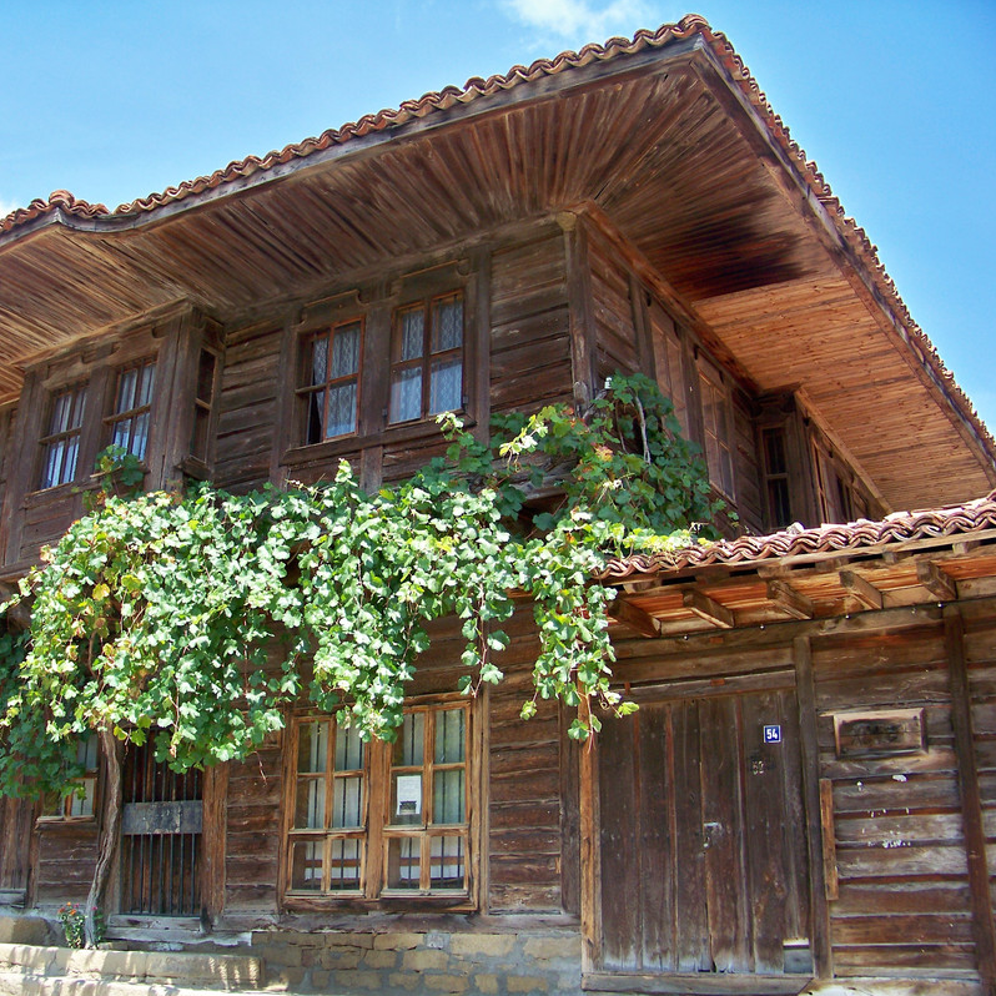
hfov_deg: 42.4
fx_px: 1270
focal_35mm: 39
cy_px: 498
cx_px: 346
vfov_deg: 42.8
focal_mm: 5.85
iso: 100
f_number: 2.8
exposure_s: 1/400
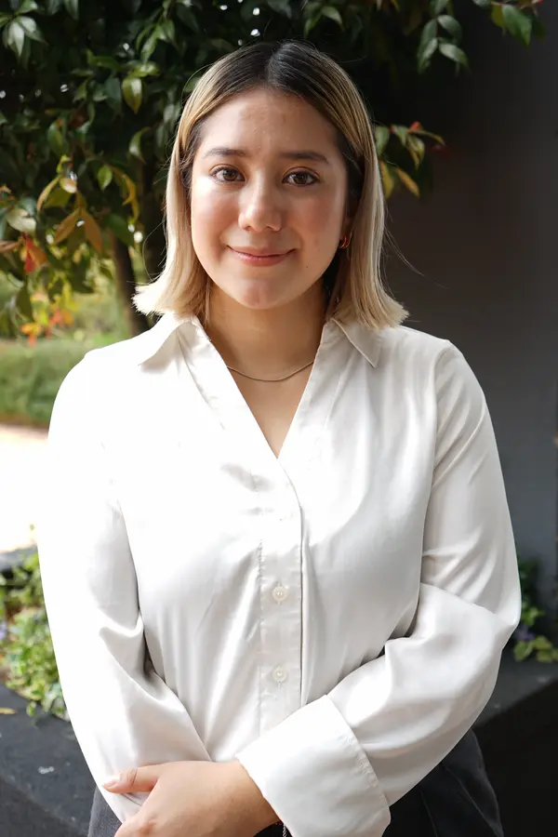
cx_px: 279
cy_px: 418
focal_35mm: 41
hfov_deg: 32.6
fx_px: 953
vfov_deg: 47.4
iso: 64
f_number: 4.5
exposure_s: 1/80
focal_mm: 41
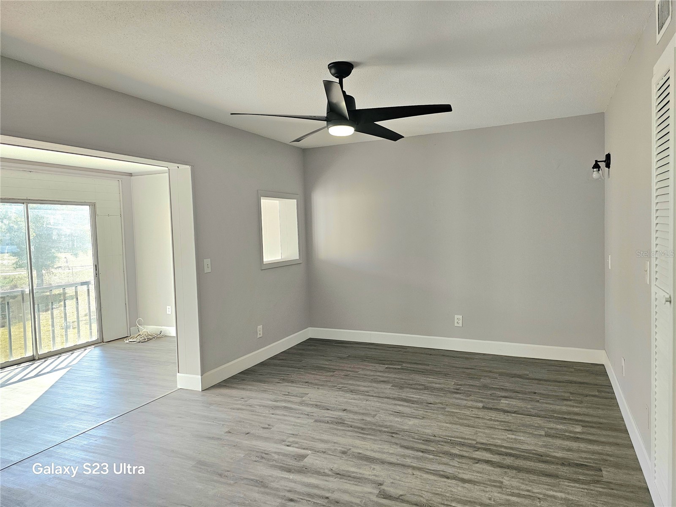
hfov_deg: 73.9
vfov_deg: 58.9
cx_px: 338
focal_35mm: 23
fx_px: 449
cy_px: 254
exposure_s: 1/208
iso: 160
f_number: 1.7
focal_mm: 6.3
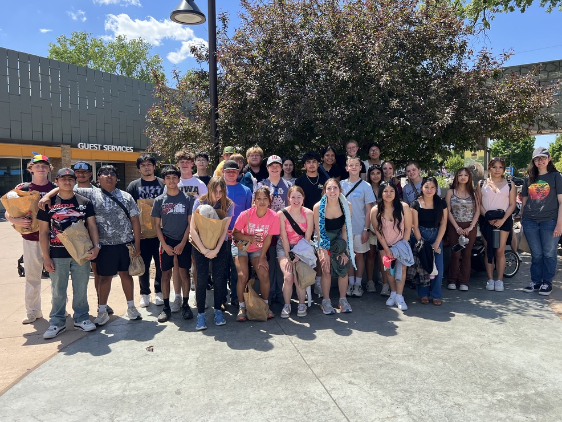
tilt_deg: -3.2
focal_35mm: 27
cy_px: 206
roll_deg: +0.6
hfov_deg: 65.3
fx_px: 438
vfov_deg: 51.4
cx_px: 284
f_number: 1.5
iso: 50
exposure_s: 1/1669
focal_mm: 5.7
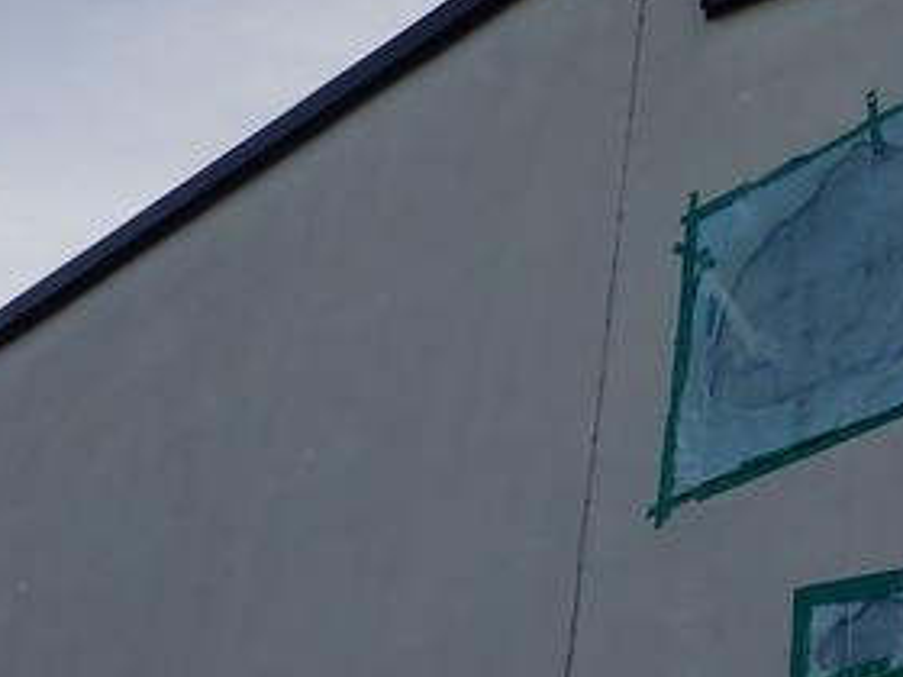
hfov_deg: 23.0
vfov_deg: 18.3
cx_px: 990
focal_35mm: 80
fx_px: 2087
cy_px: 500
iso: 100
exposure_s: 1/250
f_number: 3.5
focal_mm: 6.42
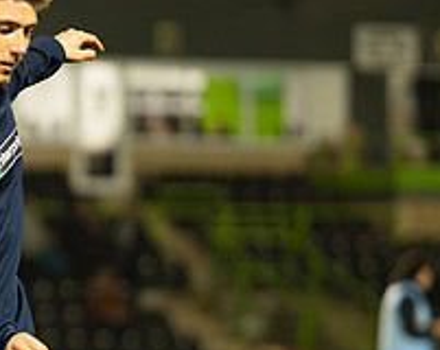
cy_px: 322
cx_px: -179
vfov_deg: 3.2
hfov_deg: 4.0
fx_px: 6343
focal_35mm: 488
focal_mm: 85
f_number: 1.4
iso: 2000
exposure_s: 1/1600
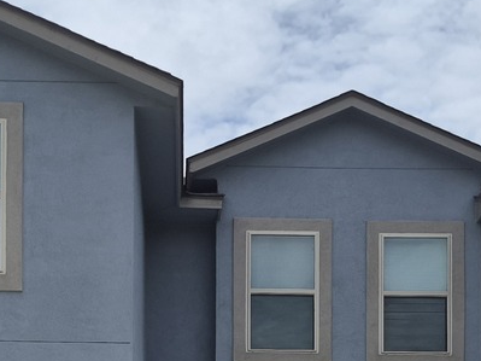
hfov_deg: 23.6
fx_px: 1153
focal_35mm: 83
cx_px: 256
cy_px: 537
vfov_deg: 16.3
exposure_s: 1/7696
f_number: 1.8
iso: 64
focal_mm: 5.4
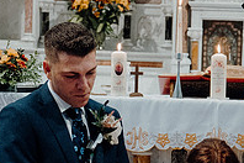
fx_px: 1091
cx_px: 163
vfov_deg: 8.4
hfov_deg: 12.7
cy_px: 223
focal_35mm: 161
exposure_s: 1/160
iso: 2500
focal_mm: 37
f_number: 3.5
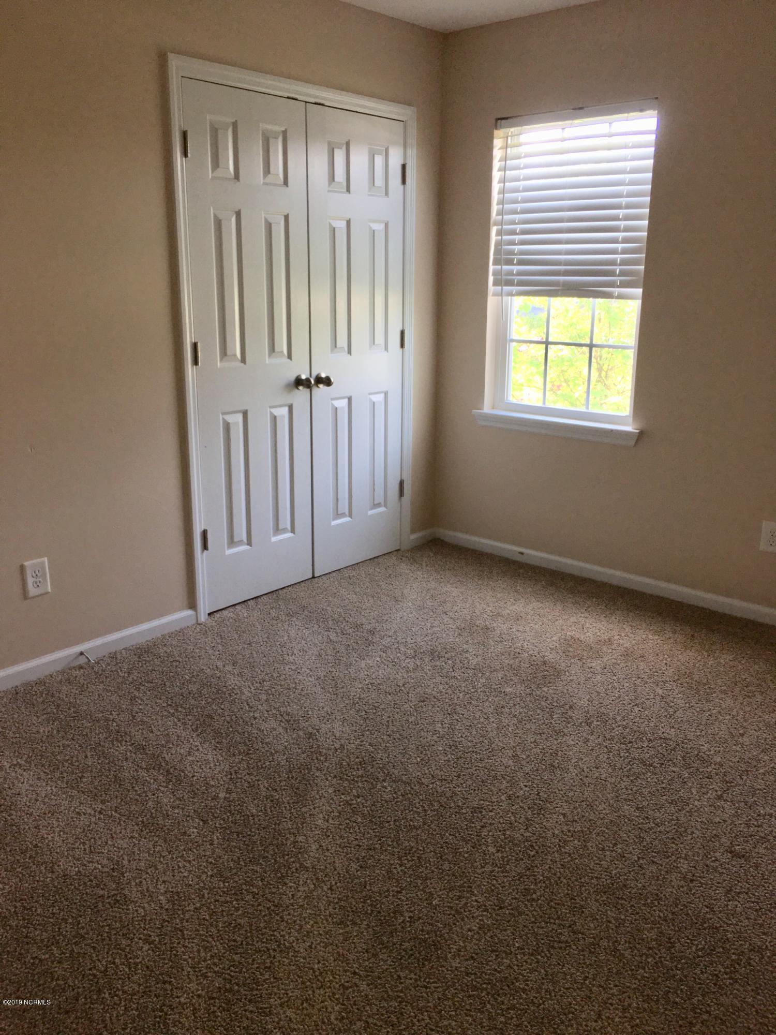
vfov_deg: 61.7
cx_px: 388
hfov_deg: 48.2
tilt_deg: -13.9
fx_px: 867
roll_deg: +0.7
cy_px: 518
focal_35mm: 29
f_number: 2.2
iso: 25
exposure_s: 1/55
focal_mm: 4.15
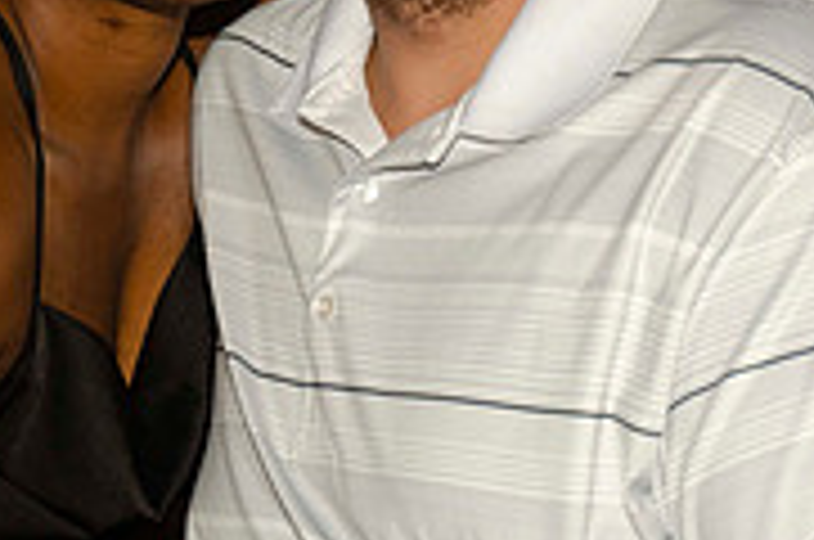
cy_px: 18
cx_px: 306
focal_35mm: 168
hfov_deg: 12.2
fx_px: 3792
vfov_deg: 8.1
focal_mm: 35
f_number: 5.6
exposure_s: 1/250
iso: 100
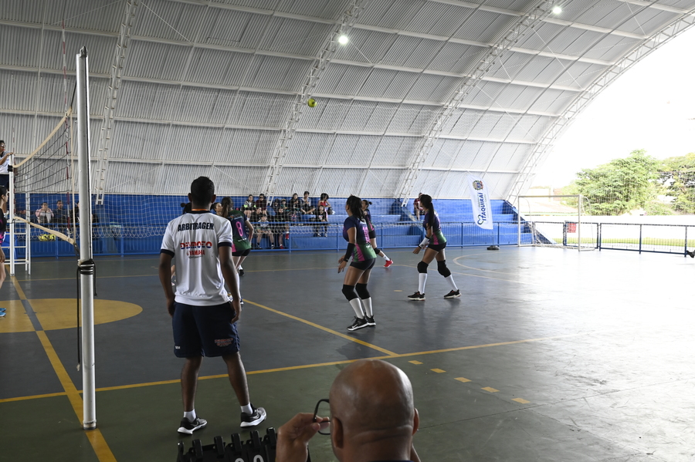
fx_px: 656
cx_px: 348
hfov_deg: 55.8
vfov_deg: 38.8
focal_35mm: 34
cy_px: 231
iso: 2500
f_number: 9
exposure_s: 1/125
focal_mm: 34
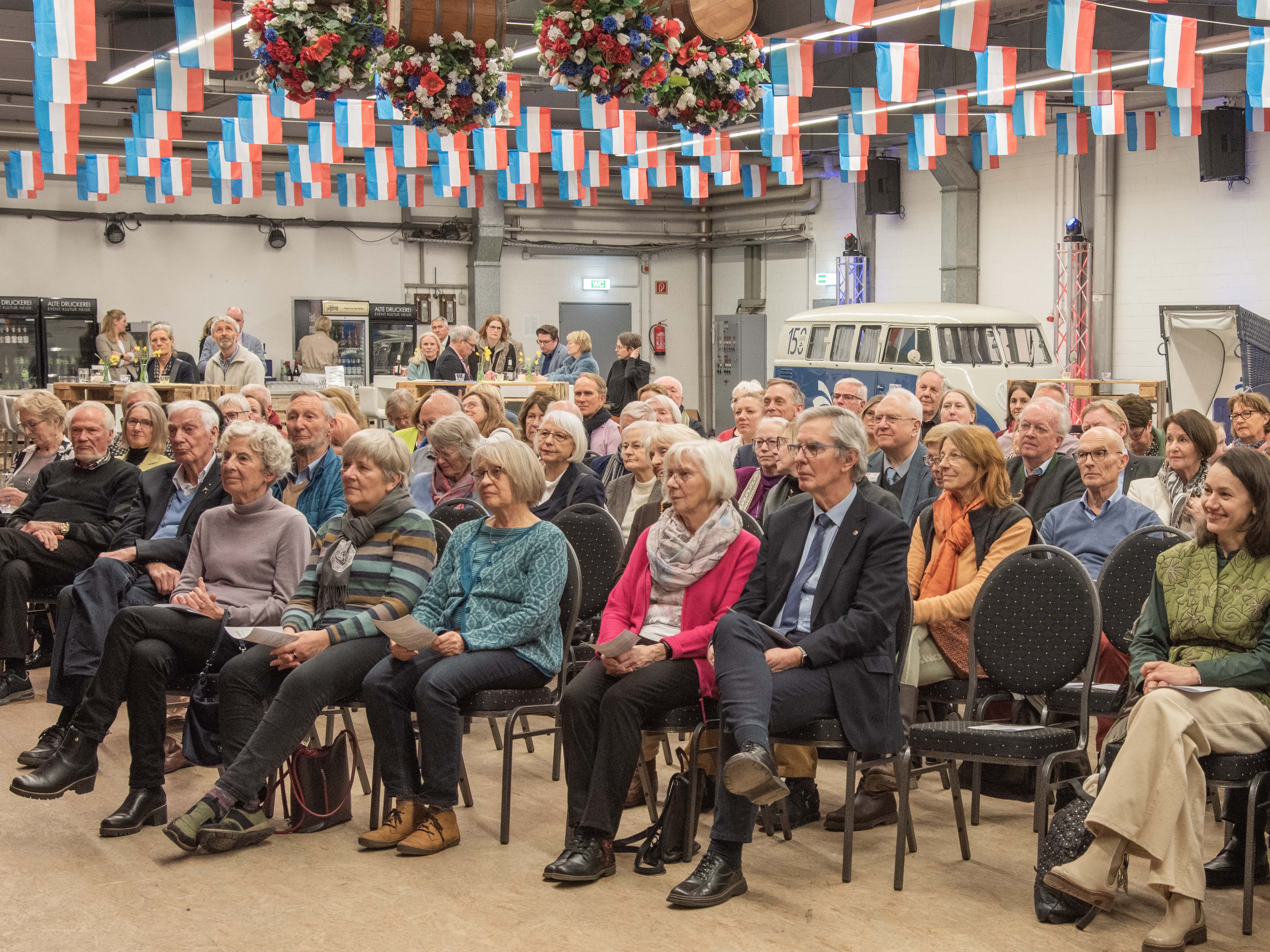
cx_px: 810
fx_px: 2458
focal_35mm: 67
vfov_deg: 21.9
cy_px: 539
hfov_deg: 28.8
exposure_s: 1/50
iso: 1250
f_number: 7.1
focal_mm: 46
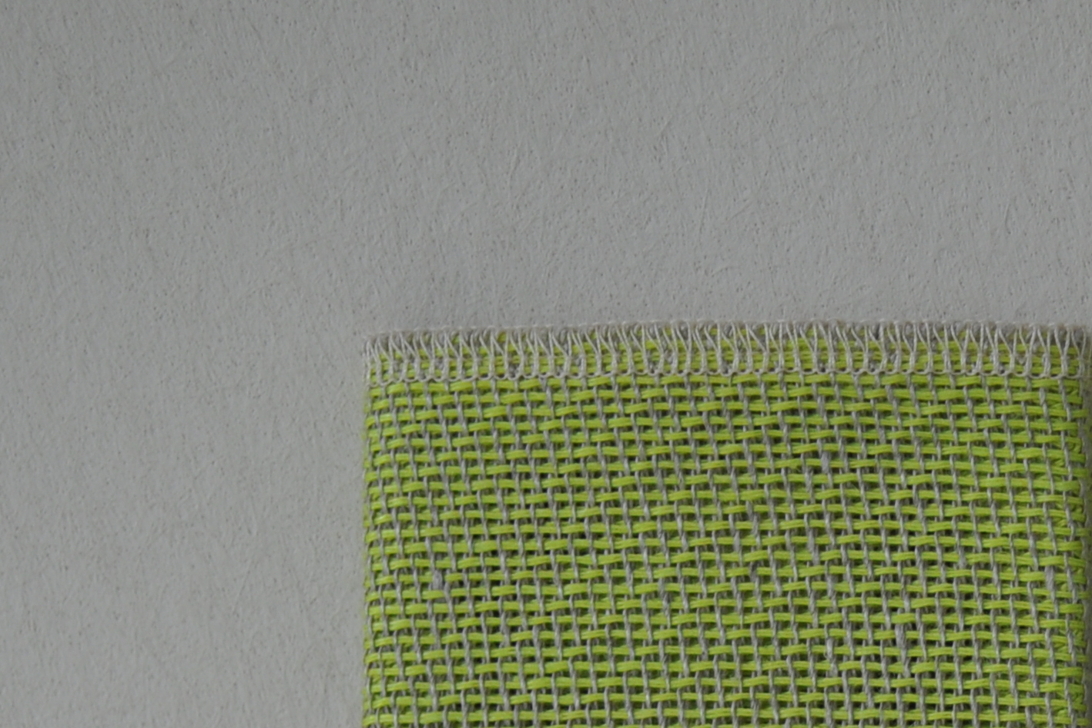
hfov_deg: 13.9
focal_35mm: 145
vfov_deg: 9.3
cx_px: 1183
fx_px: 4398
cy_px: 1030
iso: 200
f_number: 5.6
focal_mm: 32
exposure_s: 1/125
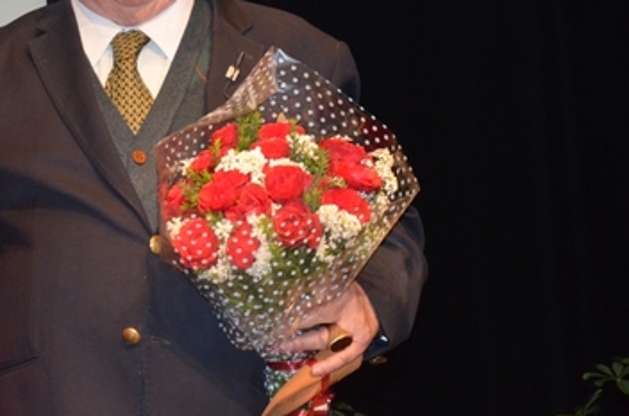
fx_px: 3016
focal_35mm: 173
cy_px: 53
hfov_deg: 11.8
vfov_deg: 7.9
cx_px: 34
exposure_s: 1/60
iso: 2000
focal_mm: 58
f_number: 6.3
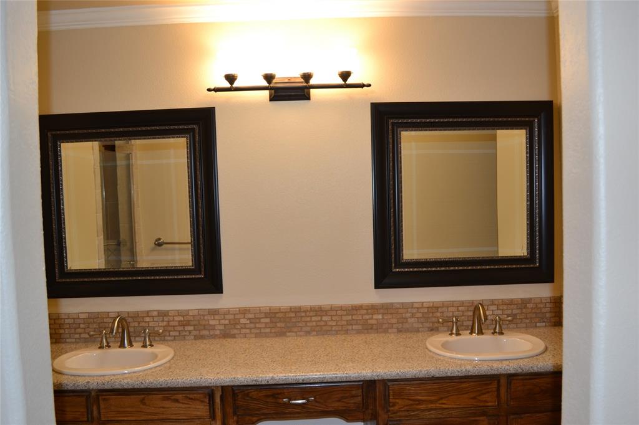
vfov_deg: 47.9
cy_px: 212
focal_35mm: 27
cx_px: 320
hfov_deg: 67.4
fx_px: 479
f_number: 3.5
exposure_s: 1/60
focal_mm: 18
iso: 400
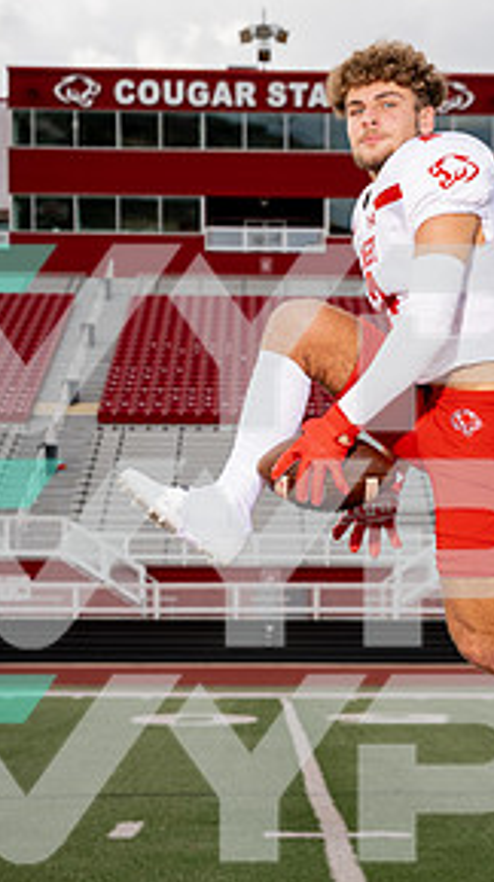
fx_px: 1868
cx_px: 329
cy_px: 555
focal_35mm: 80
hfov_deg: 15.0
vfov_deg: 26.5
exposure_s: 1/1000
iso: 200
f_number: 4.5
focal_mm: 49
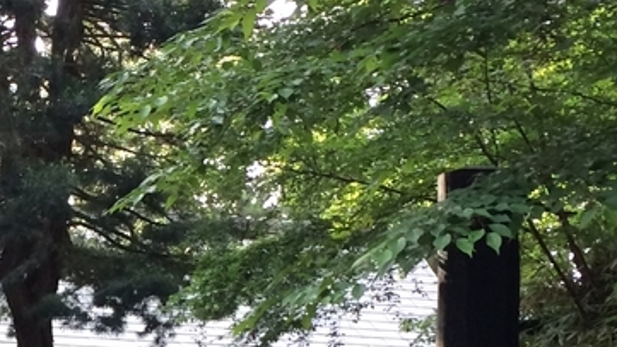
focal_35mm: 105
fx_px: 1718
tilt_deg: +3.3
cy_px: 376
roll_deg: -0.1
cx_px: 51
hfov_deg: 19.9
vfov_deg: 11.4
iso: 32
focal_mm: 4.15
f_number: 2.2
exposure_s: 1/30
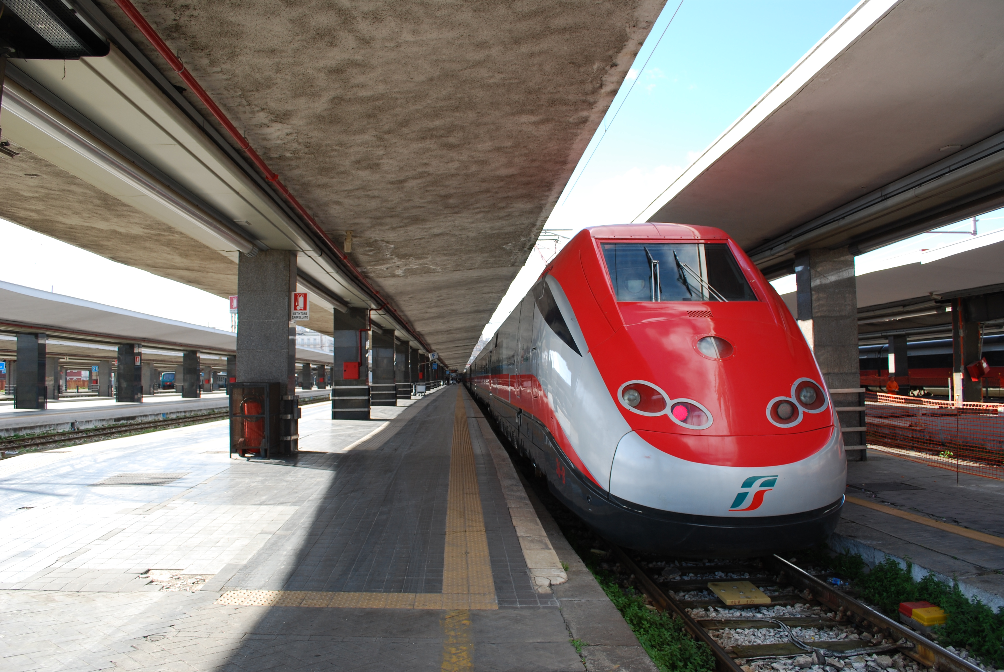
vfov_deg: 48.0
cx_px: 502
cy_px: 336
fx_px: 754
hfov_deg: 67.3
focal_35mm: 27
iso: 100
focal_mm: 18
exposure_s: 1/125
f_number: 5.6
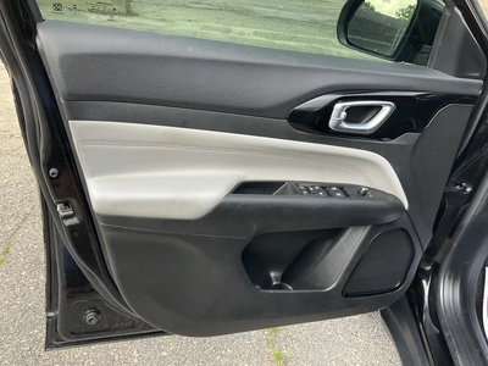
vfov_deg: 48.2
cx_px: 244
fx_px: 409
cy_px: 183
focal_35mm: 29
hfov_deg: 61.7
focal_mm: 3
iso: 64
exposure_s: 1/91
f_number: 1.8
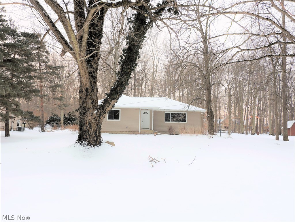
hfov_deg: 52.6
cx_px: 148
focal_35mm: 35
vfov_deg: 40.7
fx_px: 298
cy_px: 111
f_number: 3.3
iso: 140
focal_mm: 6.2
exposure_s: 1/50
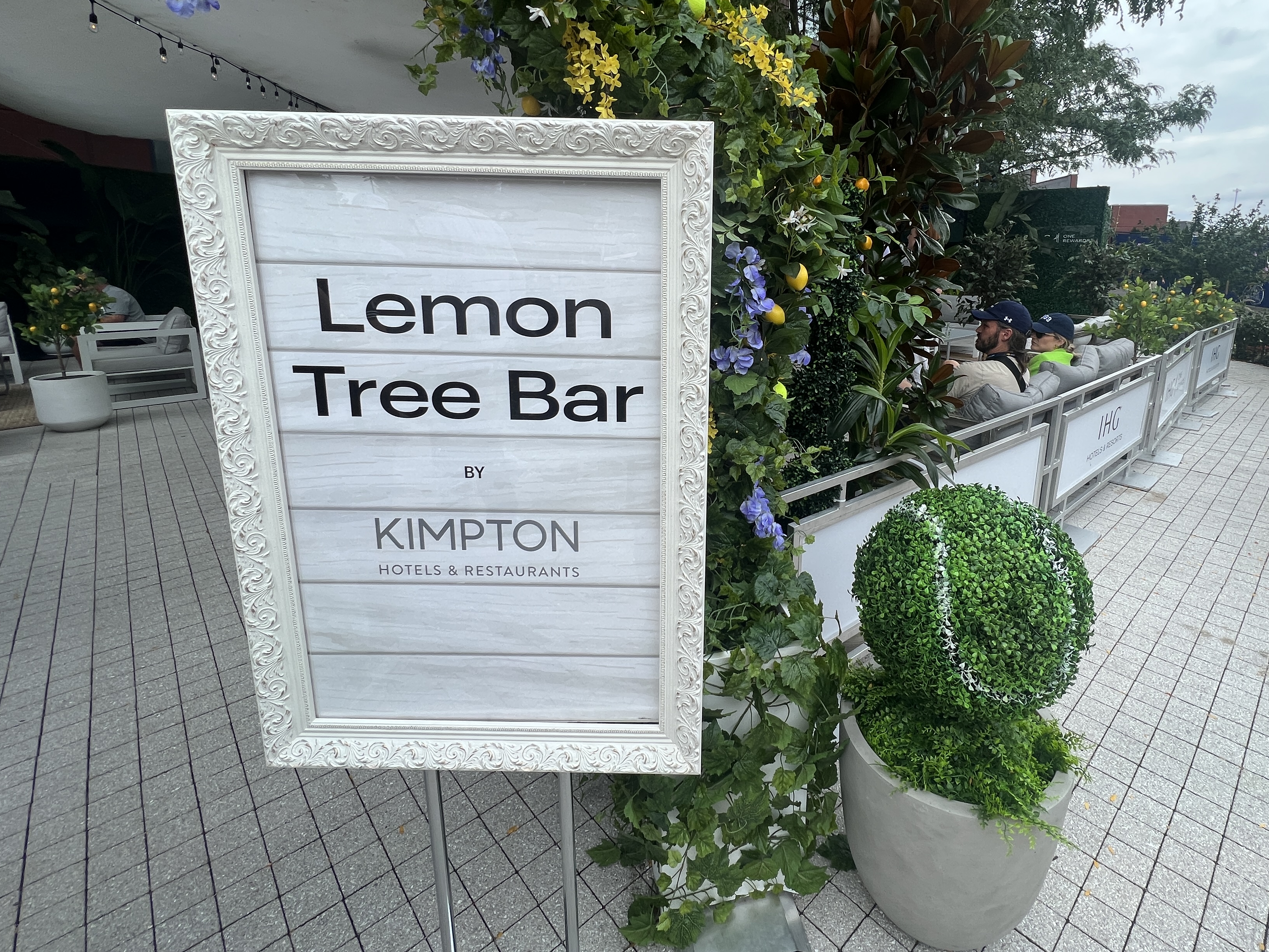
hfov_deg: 93.9
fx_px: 587
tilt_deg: -11.3
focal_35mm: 16
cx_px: 720
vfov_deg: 77.3
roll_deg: +0.8
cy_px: 386
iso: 32
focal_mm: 1.57
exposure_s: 1/513
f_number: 1.8
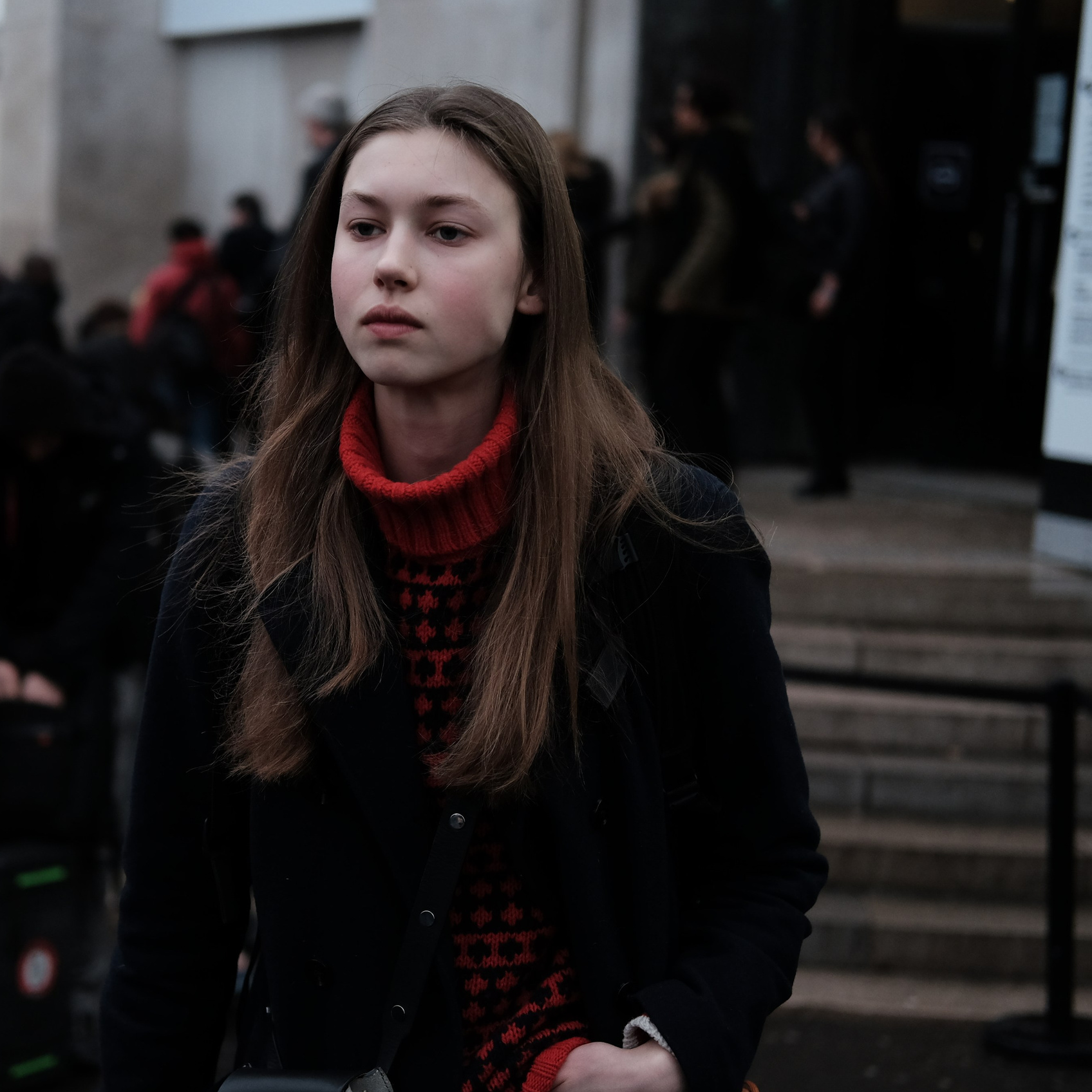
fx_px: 2427
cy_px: 543
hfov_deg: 25.2
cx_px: 375
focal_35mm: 68
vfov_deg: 25.4
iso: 800
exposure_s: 1/500
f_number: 2
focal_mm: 35
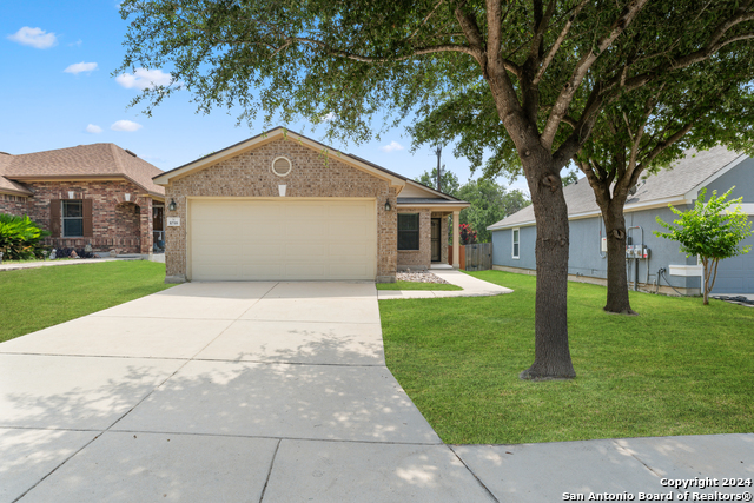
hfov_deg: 82.0
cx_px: 377
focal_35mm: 21
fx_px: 434
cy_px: 252
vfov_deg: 60.2
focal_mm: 20.7
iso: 640
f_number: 9
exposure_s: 1/500
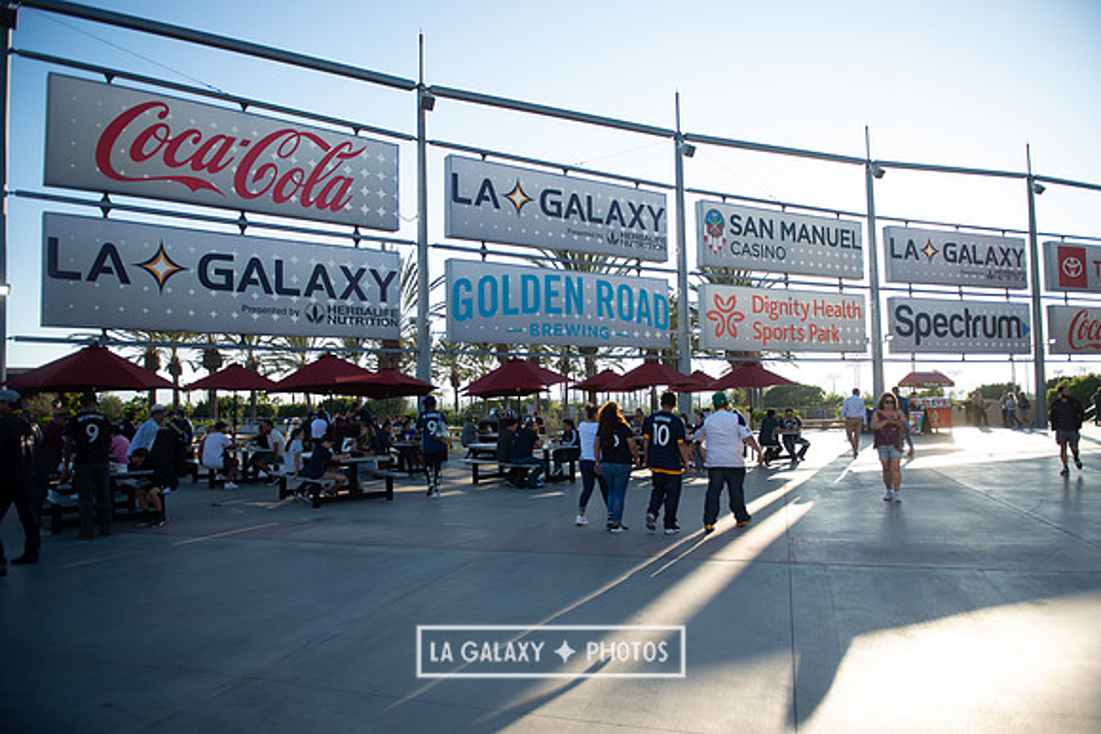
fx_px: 734
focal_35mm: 24
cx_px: 550
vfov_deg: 53.2
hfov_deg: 73.7
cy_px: 367
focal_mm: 24
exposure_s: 1/1600
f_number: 2.8
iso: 200
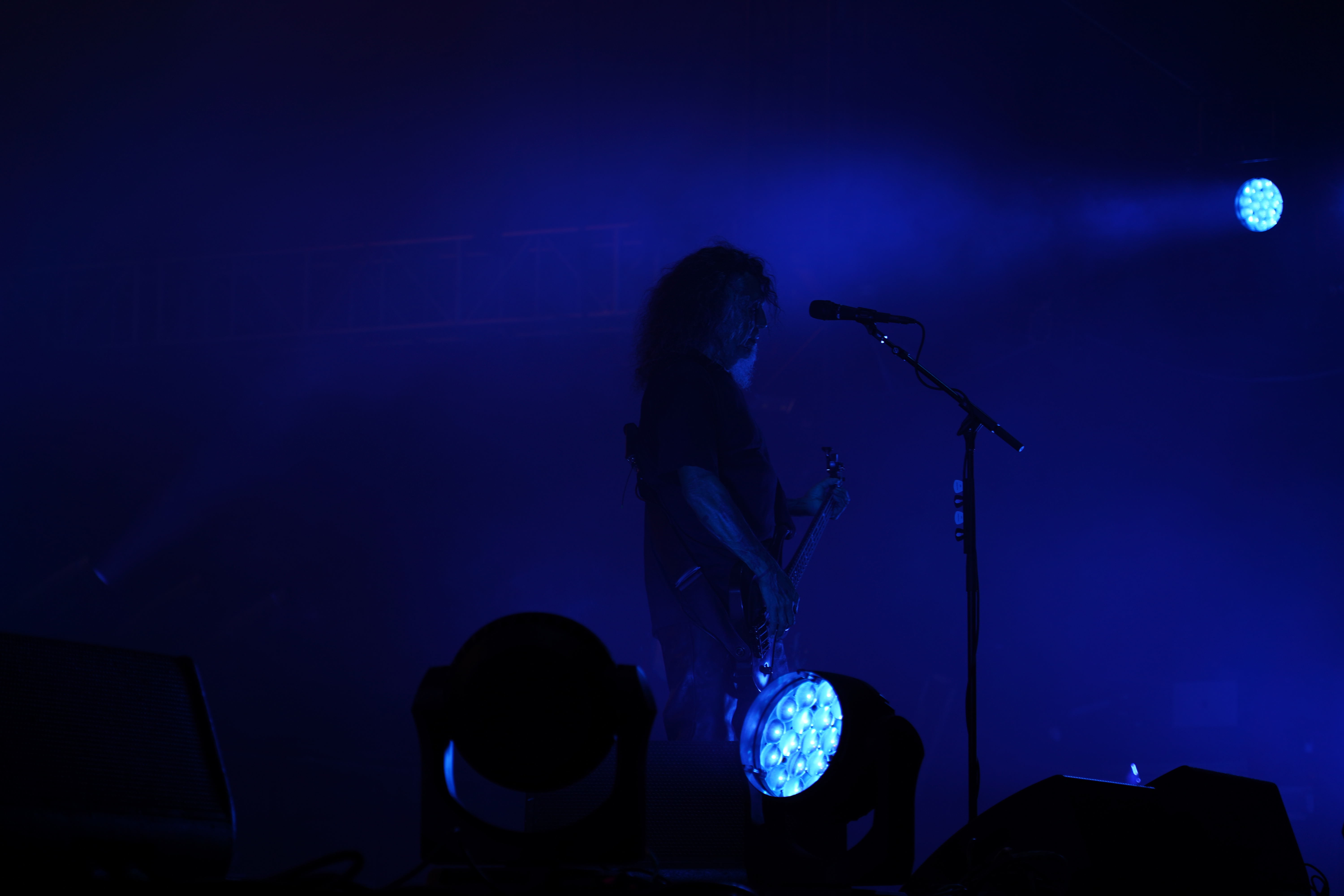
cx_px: 672
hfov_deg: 19.5
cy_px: 448
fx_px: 3920
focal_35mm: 105
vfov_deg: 13.0
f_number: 4.5
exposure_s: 1/160
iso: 100
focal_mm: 105
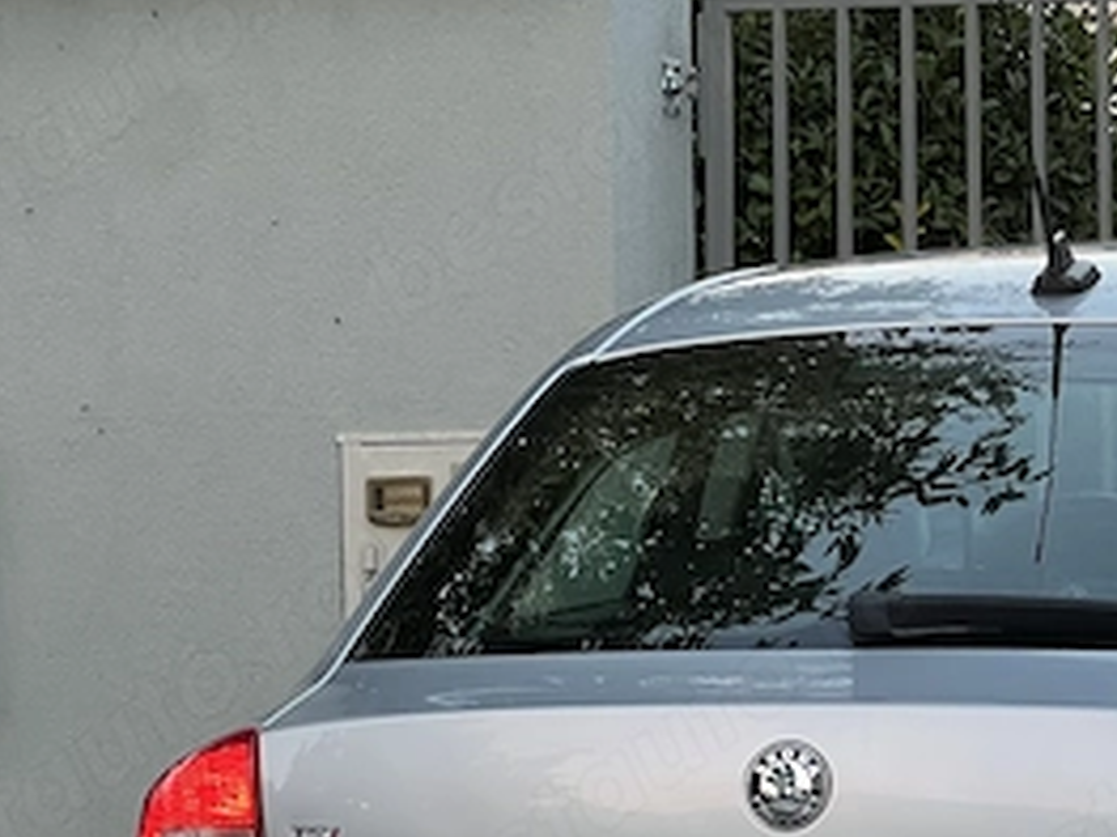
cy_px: 816
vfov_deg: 8.4
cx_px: 977
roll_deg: +0.5
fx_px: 5677
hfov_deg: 11.2
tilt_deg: -2.4
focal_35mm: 176
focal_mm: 9
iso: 200
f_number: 2.8
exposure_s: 1/79
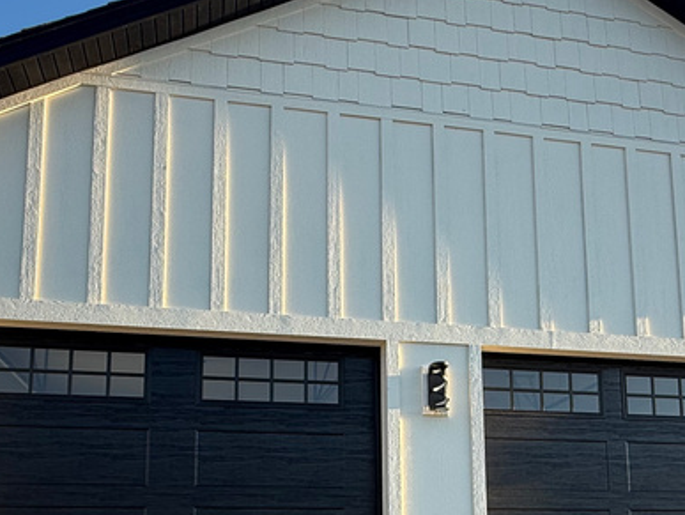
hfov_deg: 50.1
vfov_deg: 36.7
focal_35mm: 37
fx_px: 733
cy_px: 448
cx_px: 345
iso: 50
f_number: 2.2
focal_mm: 2.22
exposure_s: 1/338
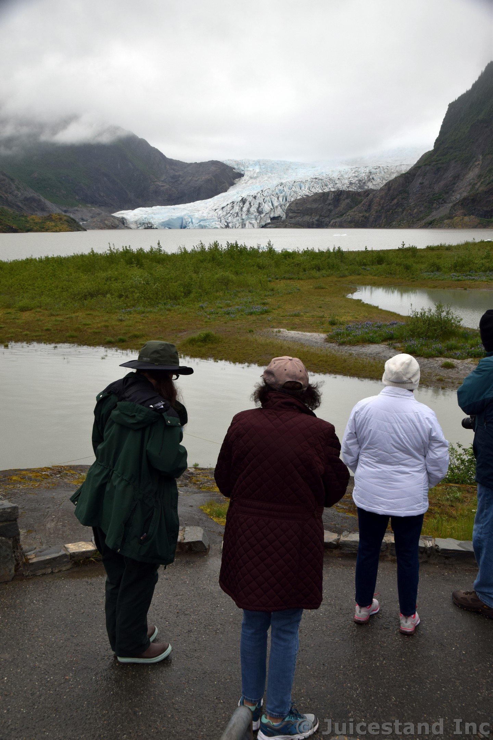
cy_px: 370
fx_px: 678
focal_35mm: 33
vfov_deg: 57.2
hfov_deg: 40.0
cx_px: 246
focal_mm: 22
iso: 200
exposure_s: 1/320
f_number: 9
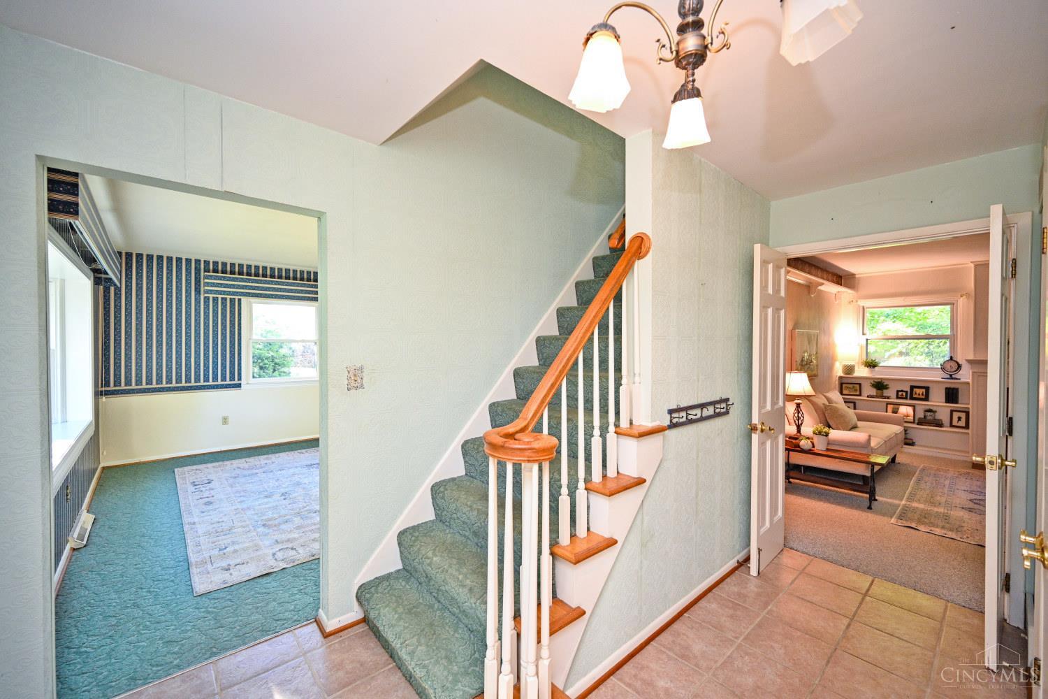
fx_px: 408
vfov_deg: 81.2
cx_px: 524
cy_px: 350
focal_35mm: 14
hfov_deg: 104.3
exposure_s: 1/60
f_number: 4
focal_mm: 14
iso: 1100
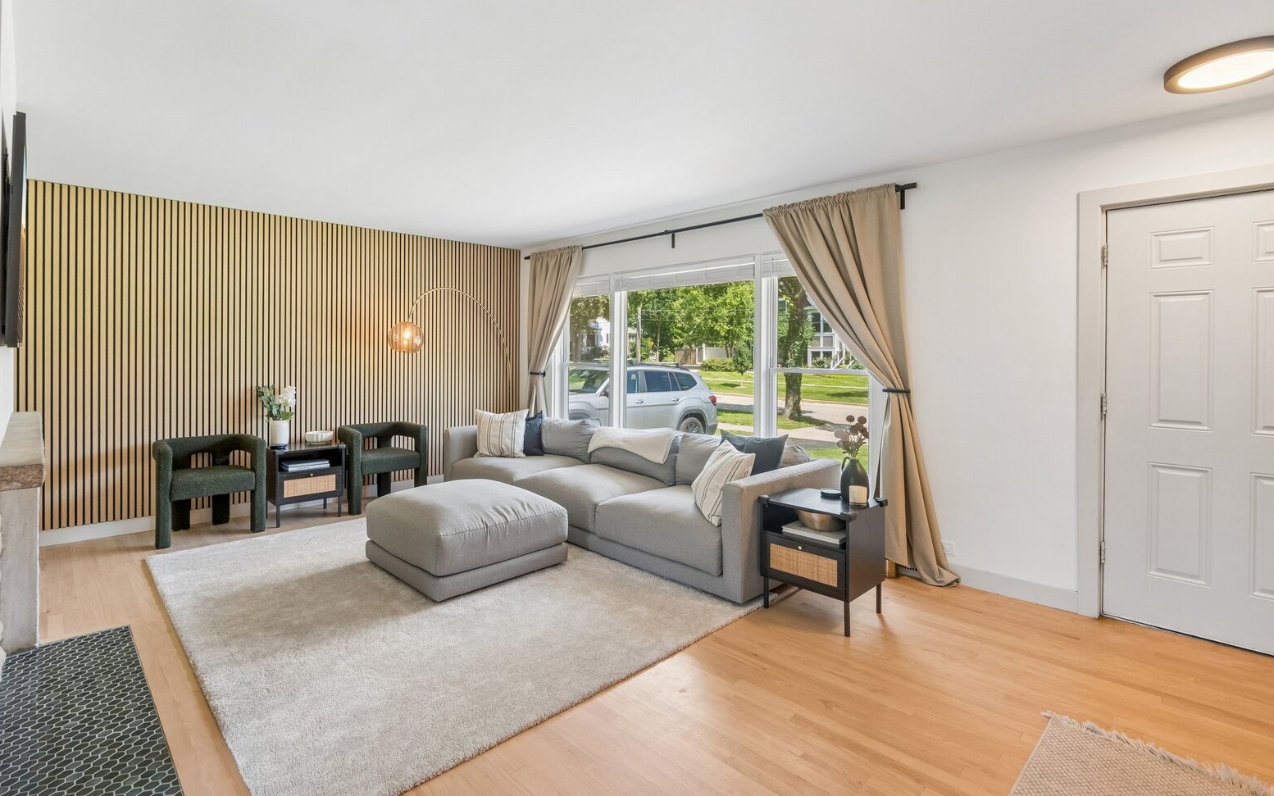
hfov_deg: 94.4
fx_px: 590
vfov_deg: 67.9
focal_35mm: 17
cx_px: 642
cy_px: 367
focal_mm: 16
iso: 400
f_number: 13
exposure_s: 1/40
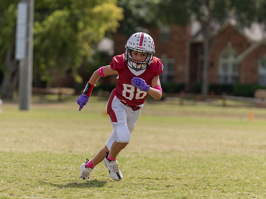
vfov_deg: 5.8
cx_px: 112
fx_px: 1982
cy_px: 91
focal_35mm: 258
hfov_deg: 7.7
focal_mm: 173
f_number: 3.2
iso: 125
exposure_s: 1/2500
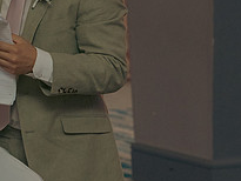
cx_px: 12
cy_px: -18
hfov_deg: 6.9
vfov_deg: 5.2
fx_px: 1992
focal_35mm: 286
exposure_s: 1/160
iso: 2500
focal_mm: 70
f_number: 3.5
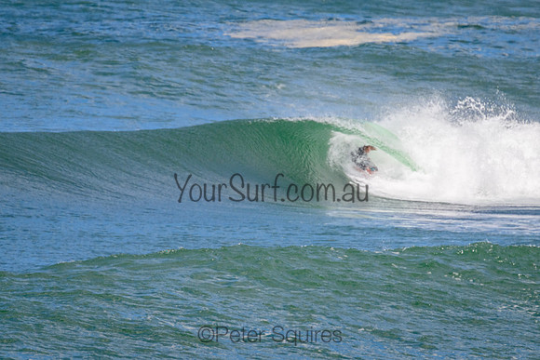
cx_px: 269
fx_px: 16513
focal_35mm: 1101
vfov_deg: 1.3
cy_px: 193
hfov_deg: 1.9
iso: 900
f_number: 11
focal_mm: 800
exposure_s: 1/2000
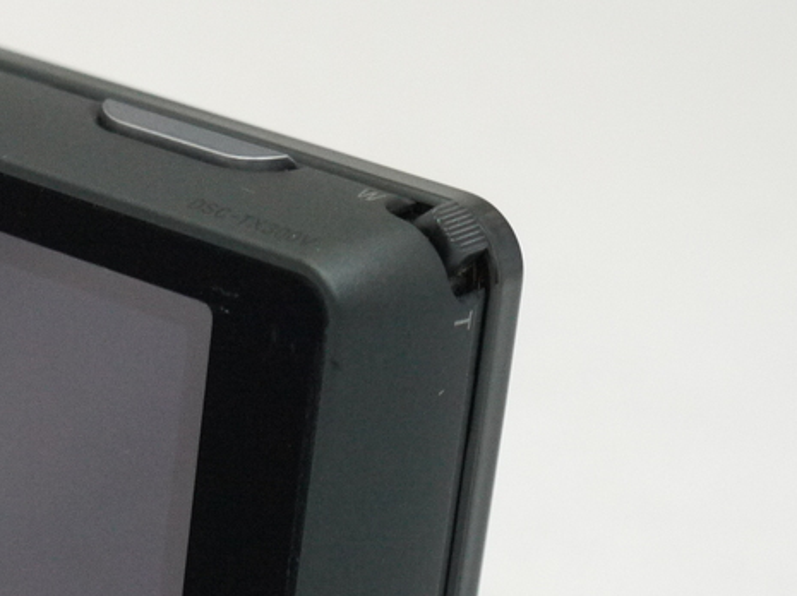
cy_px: 428
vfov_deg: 9.5
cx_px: 24
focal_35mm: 155
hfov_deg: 12.6
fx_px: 3566
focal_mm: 30
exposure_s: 1/80
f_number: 5.3
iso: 800
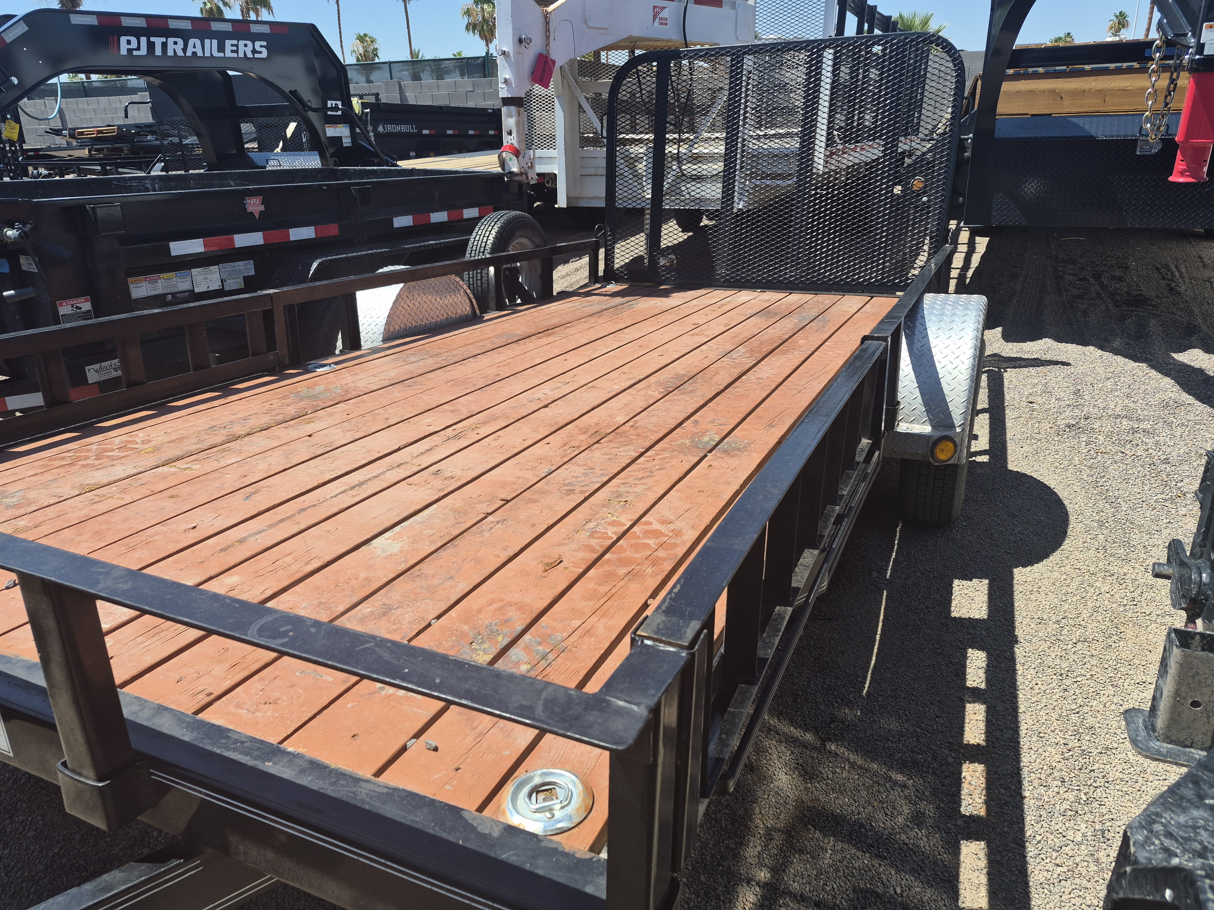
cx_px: 607
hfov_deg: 73.9
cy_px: 455
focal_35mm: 23
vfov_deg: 58.9
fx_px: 807
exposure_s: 1/4128
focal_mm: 5.4
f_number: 1.8
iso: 80
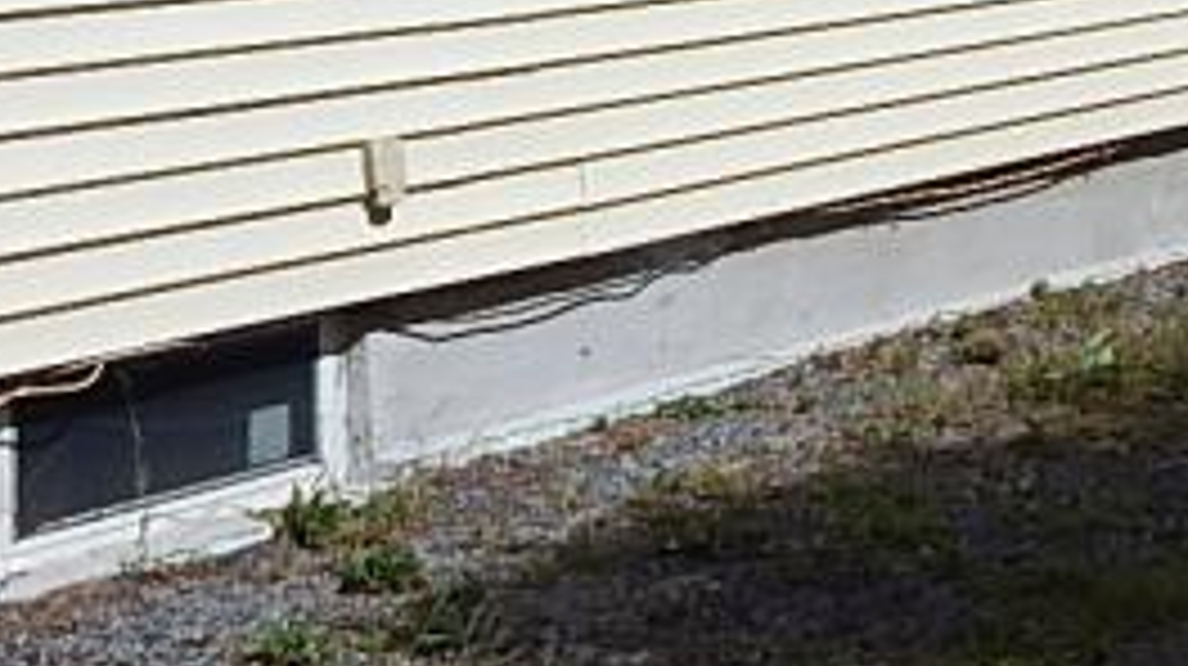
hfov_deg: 22.8
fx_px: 2927
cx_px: 864
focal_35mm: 93
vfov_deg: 12.4
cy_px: -284
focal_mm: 4
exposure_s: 1/1000
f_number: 6
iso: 125
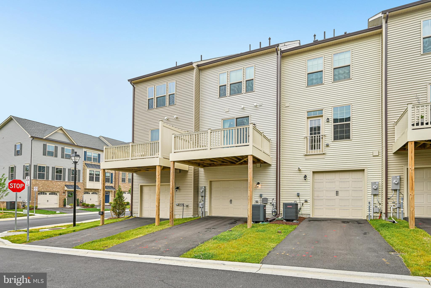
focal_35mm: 18
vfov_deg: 65.9
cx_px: 216
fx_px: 221
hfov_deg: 88.4
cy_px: 144
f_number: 8
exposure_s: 1/125
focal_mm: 18.5
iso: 100
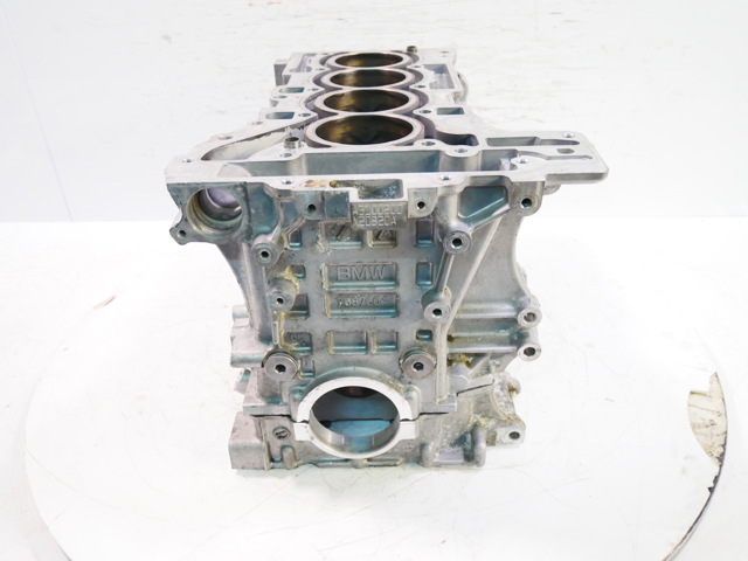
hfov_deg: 60.0
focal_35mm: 30
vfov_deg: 46.8
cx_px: 374
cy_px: 280
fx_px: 648
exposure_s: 1/60
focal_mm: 15
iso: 1000
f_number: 3.8
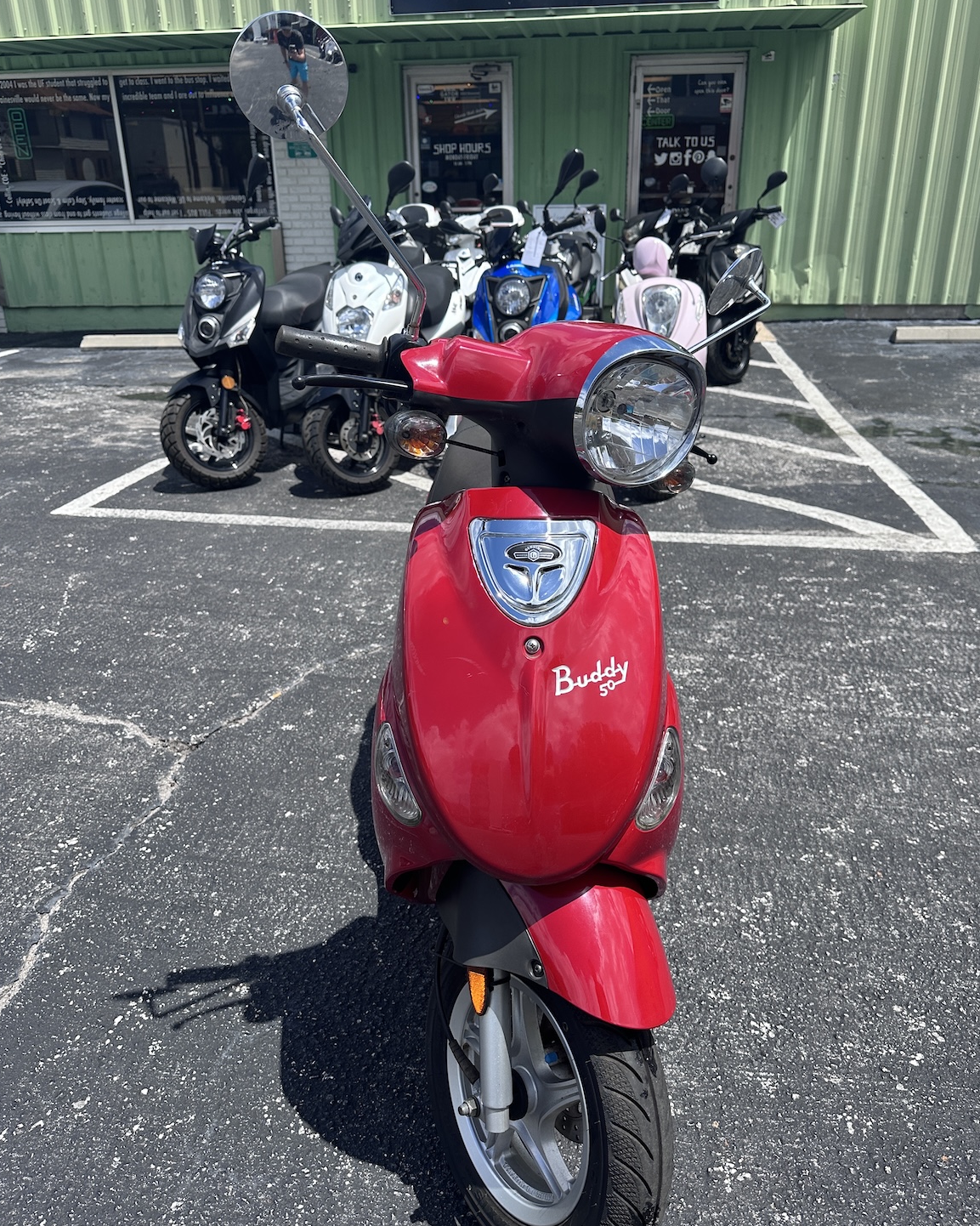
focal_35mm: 26
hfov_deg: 54.9
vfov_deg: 66.0
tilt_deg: -22.4
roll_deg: +0.7
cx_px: 497
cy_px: 602
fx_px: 943
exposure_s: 1/3597
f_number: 1.78
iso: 80
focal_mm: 6.86
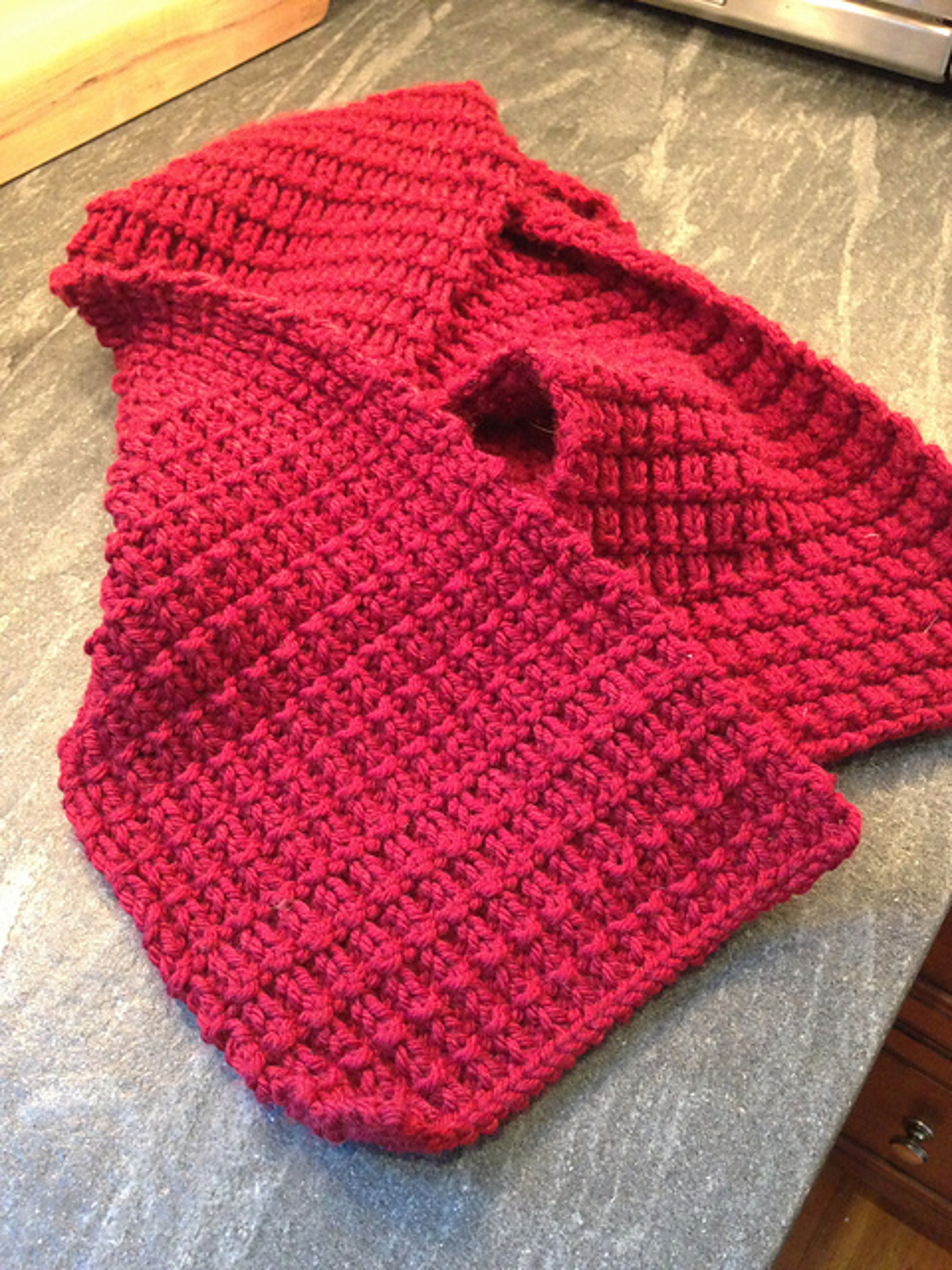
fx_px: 1210
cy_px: 635
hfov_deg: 42.9
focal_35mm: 33
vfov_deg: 55.4
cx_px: 476
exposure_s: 1/17
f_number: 2.4
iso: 400
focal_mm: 4.13
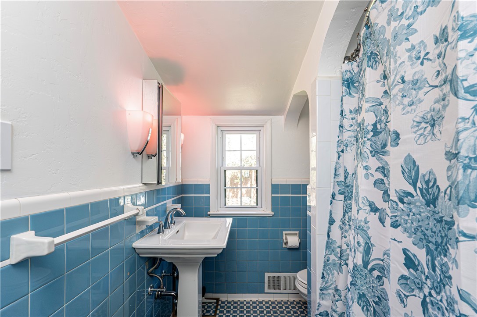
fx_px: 185
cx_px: 238
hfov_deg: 104.3
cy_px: 158
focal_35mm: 14
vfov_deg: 81.1
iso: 4000
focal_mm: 14
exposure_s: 1/200
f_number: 8
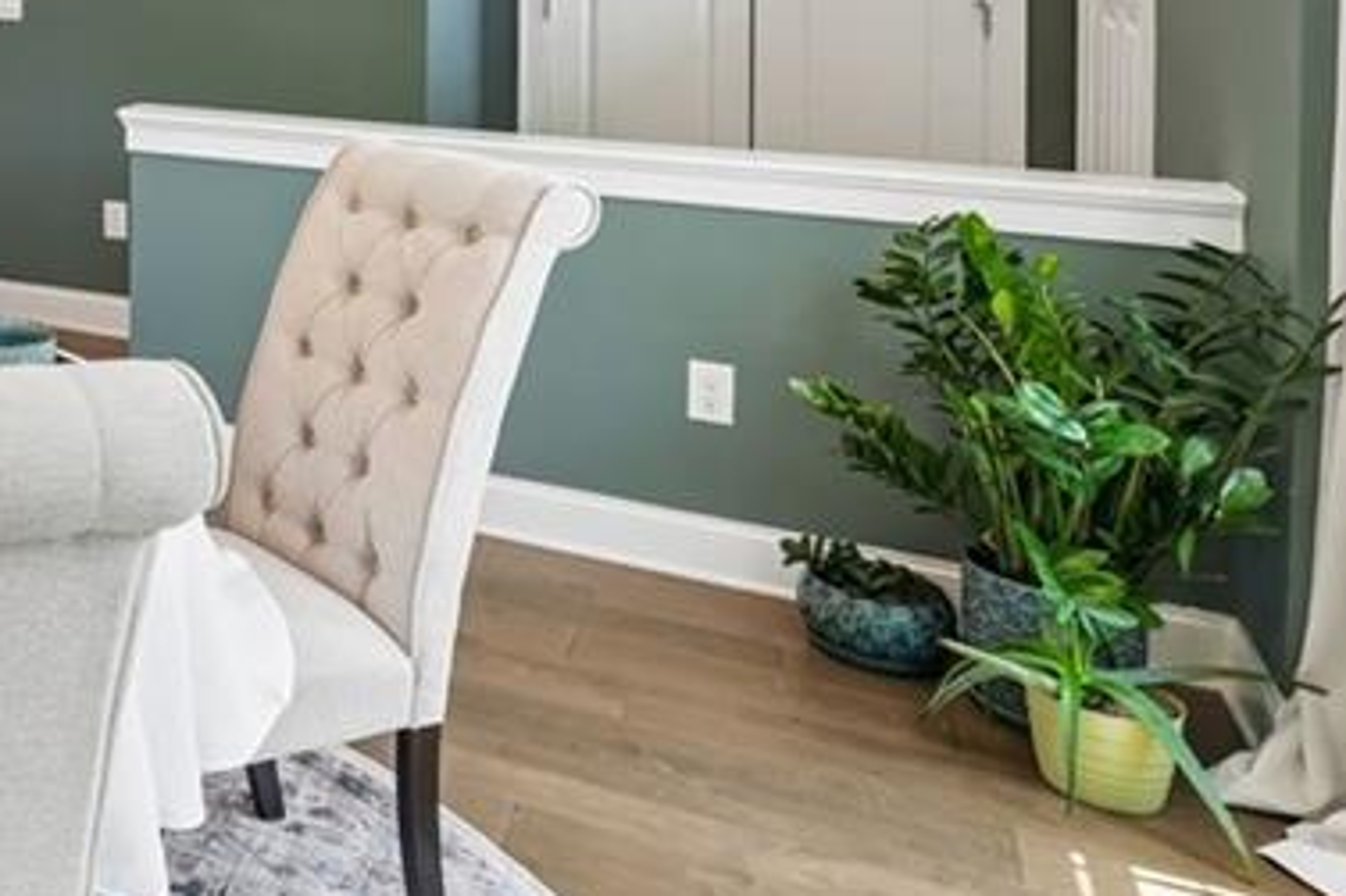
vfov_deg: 31.8
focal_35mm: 38
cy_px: -41
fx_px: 1420
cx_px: -200
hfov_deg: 39.4
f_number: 8
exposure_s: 1/30
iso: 320
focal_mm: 14
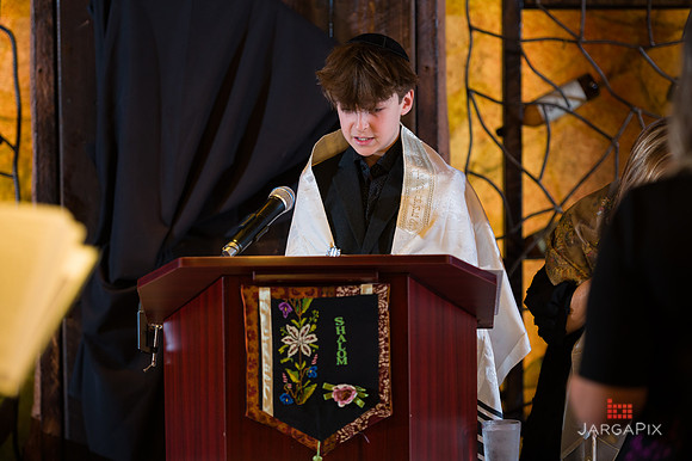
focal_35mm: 143
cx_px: 328
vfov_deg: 9.6
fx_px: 2746
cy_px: 219
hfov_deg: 14.4
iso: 1250
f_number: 3.2
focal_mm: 135
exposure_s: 1/200
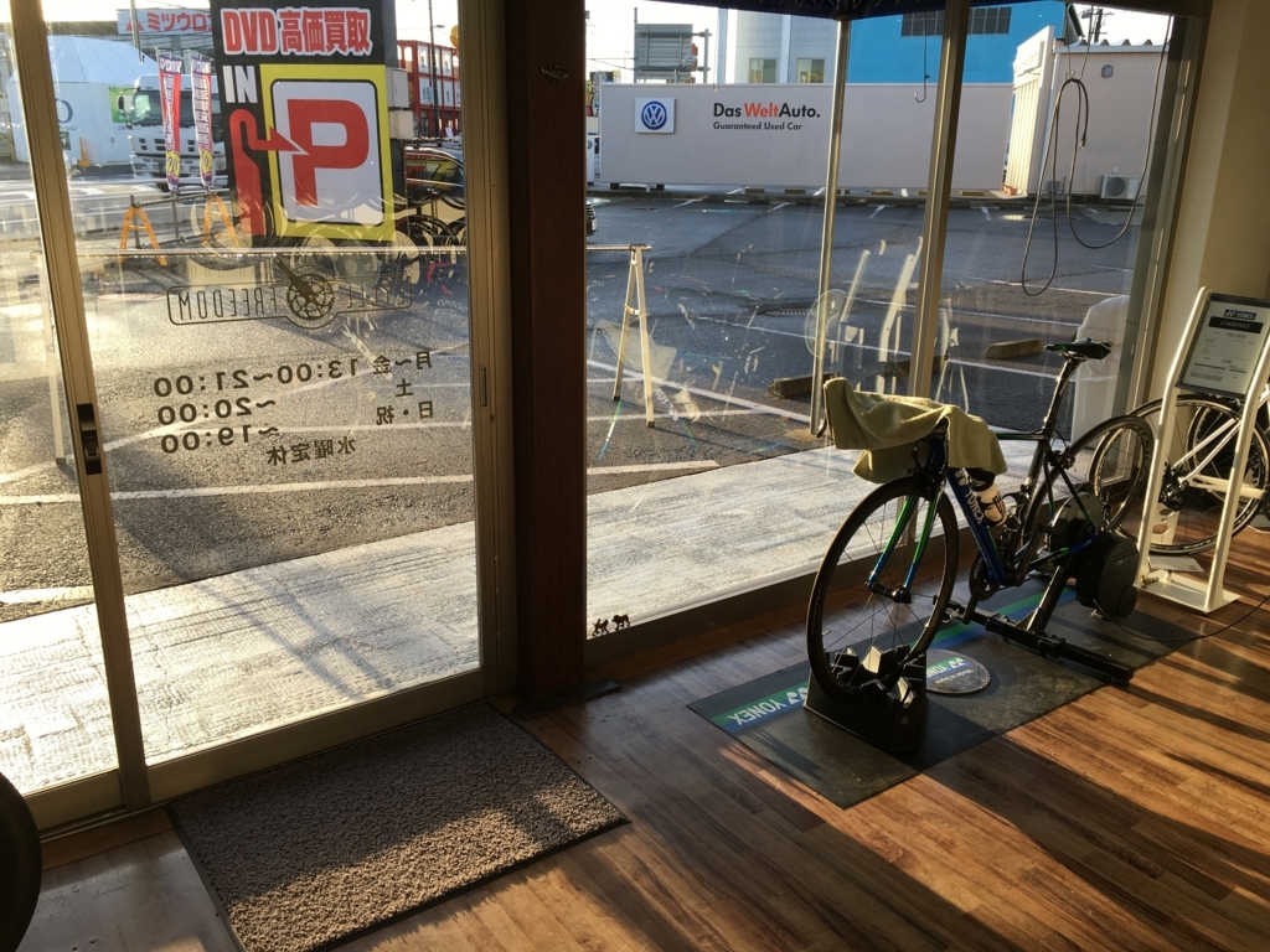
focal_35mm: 29
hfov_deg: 61.7
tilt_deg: -17.2
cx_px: 635
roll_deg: -0.2
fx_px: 1064
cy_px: 476
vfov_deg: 48.2
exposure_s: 1/191
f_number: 2.2
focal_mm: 4.15
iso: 25
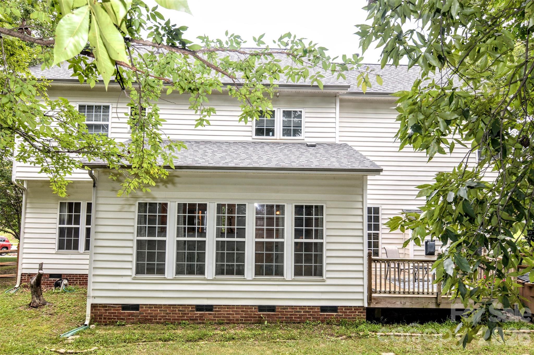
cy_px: 178
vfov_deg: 53.0
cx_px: 267
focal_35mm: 24
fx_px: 356
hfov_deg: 73.8
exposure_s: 1/125
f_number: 5.6
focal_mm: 16
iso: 100
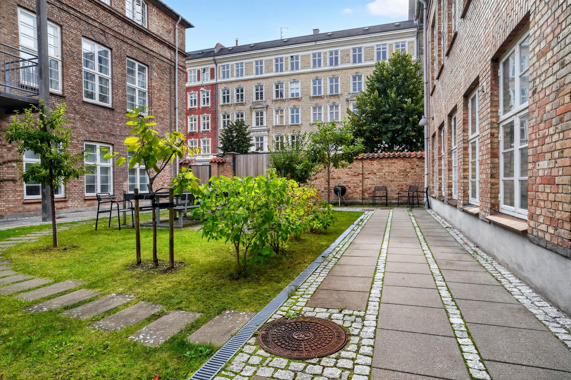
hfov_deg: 81.2
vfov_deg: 59.5
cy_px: 190
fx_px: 333
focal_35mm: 21
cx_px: 286
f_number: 8
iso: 400
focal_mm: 21
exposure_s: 1/60
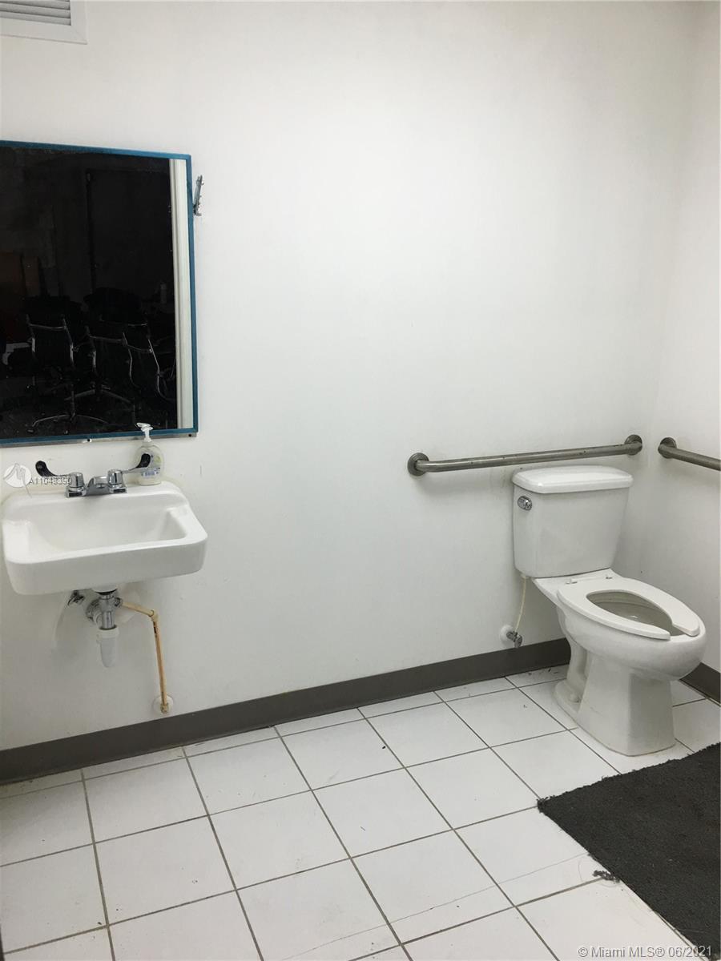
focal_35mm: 29
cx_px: 360
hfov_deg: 48.2
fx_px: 805
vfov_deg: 61.7
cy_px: 480
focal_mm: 4.15
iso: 25
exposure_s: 1/40
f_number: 2.2
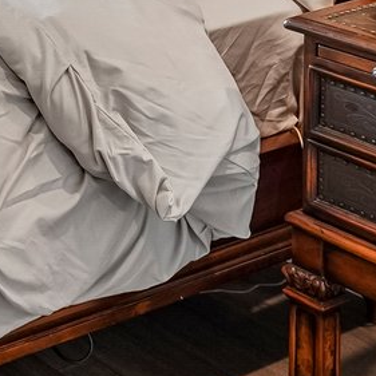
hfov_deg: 13.9
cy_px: -366
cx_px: -447
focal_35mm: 99
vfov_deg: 14.6
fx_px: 1217
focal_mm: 16
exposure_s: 1/25
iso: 250
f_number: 8
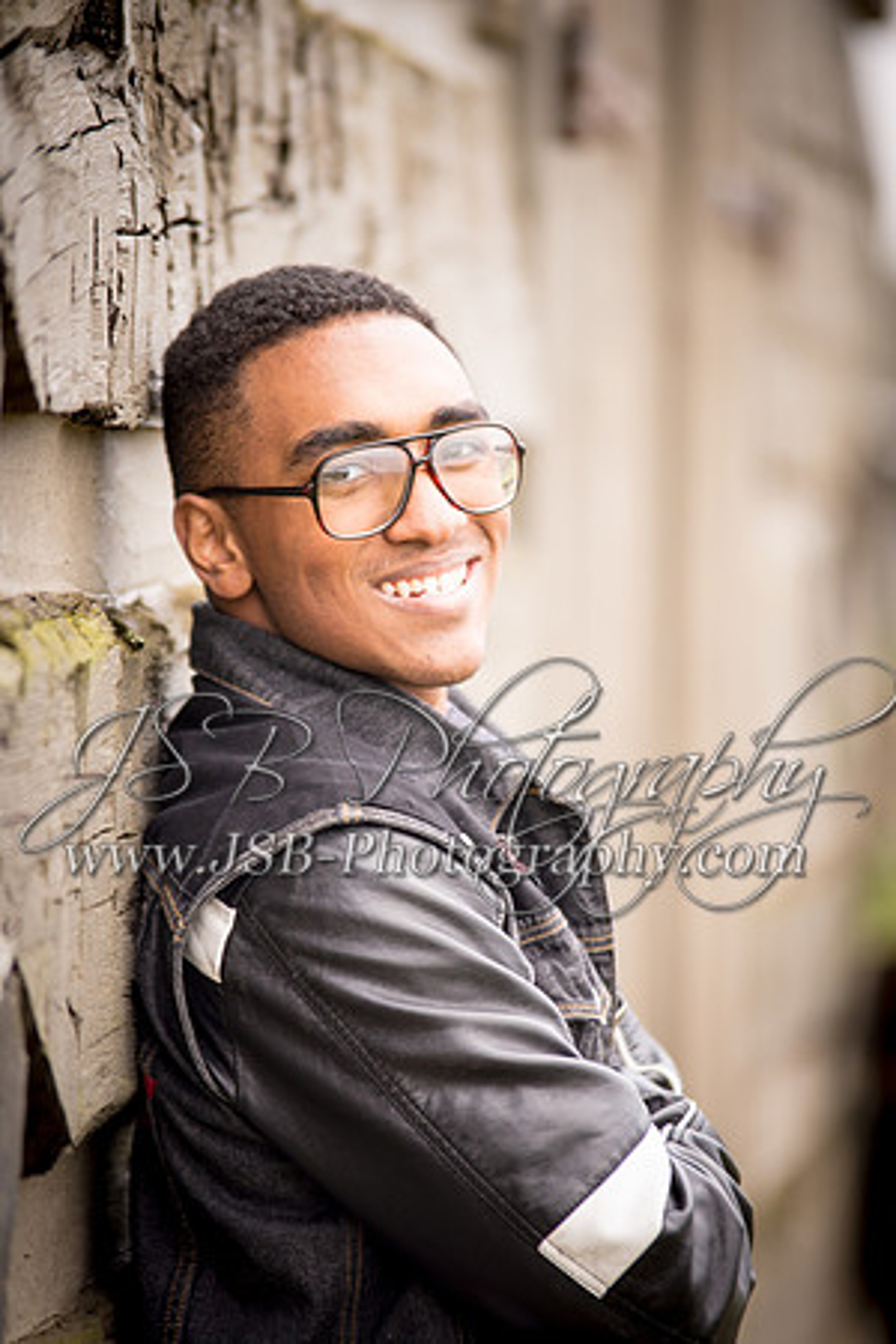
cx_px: 448
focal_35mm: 200
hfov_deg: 6.9
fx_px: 7466
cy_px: 672
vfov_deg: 10.3
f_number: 2.8
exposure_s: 1/40
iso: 200
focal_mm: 200
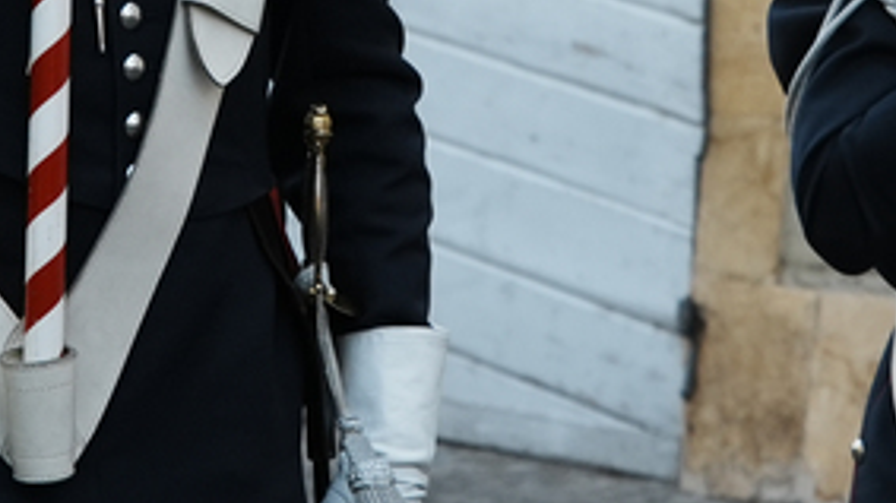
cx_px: 266
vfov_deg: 5.1
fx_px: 5613
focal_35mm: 236
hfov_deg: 9.1
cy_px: -285
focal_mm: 53.3
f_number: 5.6
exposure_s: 1/640
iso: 500
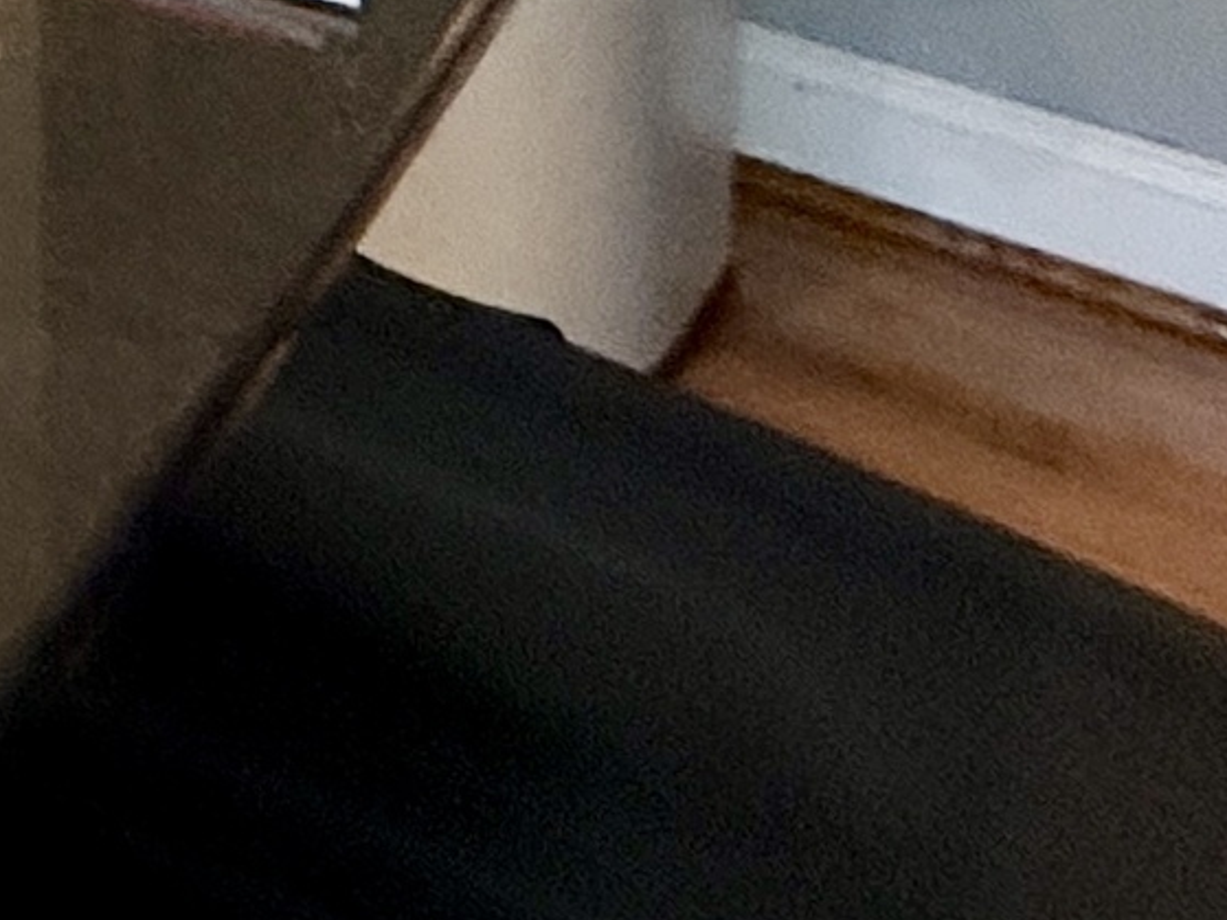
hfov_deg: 13.2
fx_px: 2729
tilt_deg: -3.4
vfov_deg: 13.6
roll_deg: -0.1
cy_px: -1311
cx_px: -2063
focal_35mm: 77
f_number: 2.2
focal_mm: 2.22
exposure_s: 1/60
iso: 400
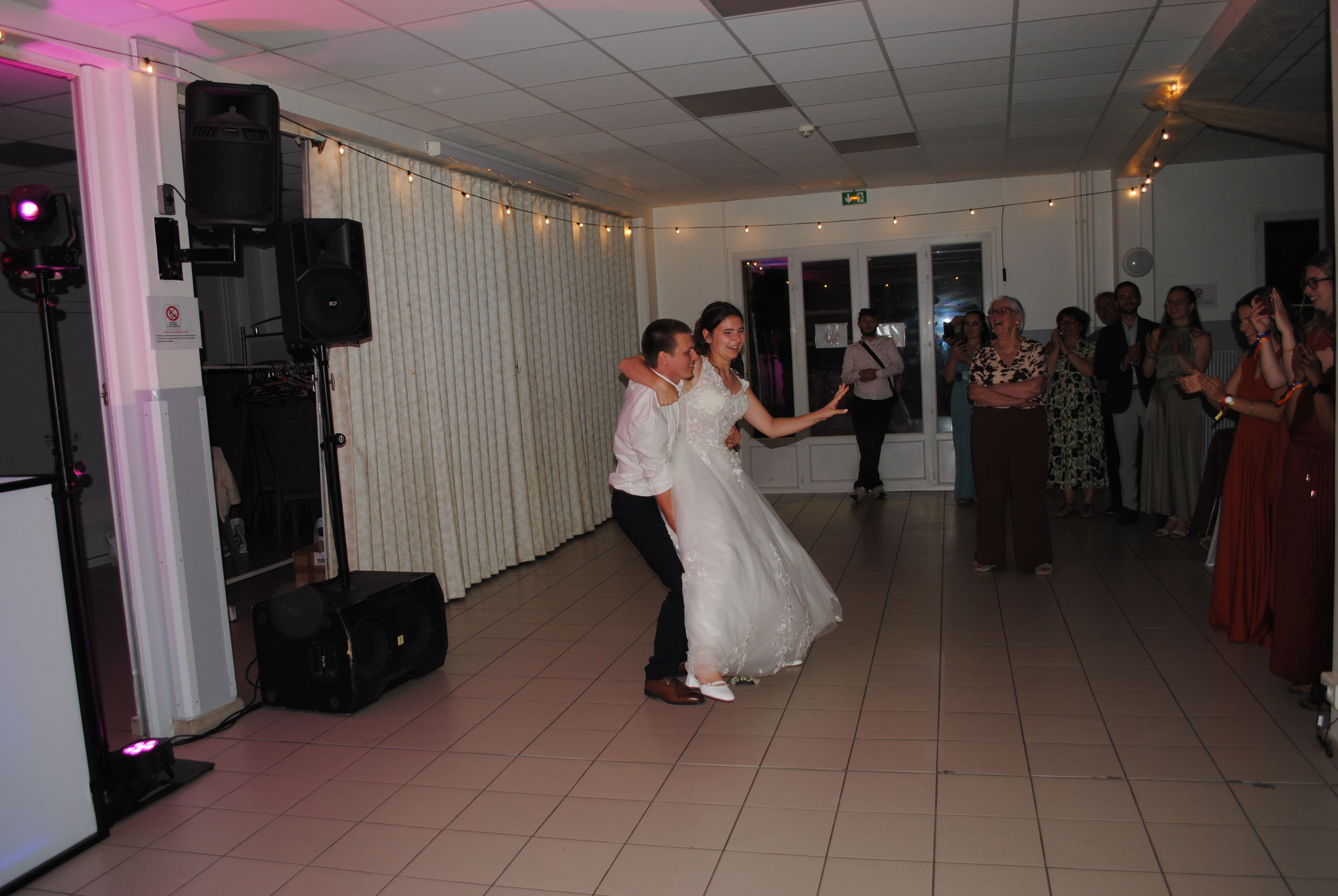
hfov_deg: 67.3
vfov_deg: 48.0
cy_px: 448
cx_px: 669
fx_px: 1005
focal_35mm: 27
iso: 200
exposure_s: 1/60
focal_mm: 18
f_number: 3.5
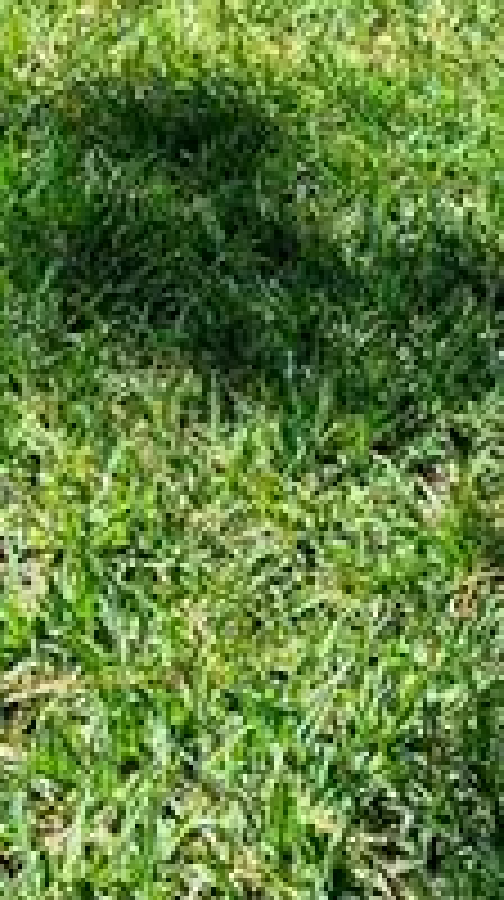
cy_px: -752
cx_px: 81
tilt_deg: -4.6
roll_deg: -0.5
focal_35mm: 109
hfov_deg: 11.0
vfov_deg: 16.3
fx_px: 2598
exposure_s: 1/2309
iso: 25
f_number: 1.8
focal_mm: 4.25
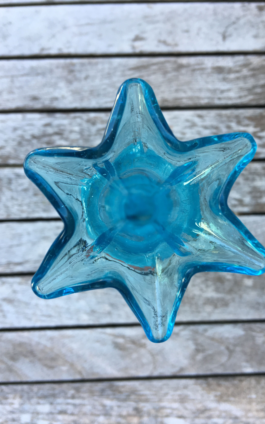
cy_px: 214
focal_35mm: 31
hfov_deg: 40.6
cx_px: 146
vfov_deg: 61.2
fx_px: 358
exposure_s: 1/100
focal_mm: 4.15
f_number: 2.2
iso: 40
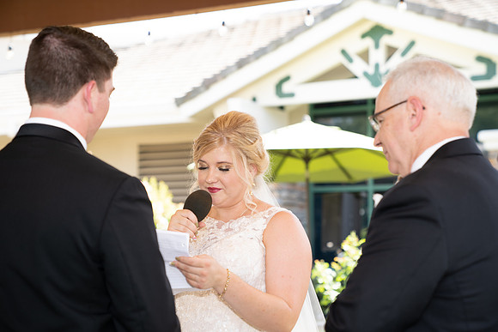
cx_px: 249
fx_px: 969
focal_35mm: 70
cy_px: 166
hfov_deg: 28.8
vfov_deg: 19.5
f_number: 3.2
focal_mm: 70
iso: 200
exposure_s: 1/250
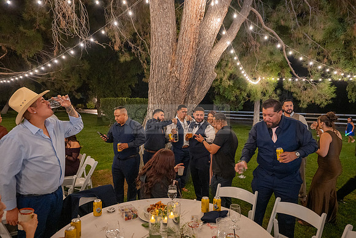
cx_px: 178
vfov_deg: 53.2
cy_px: 119
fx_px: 237
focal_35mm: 24
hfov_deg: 73.7
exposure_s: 1/50
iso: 2000
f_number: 2.8
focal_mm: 24
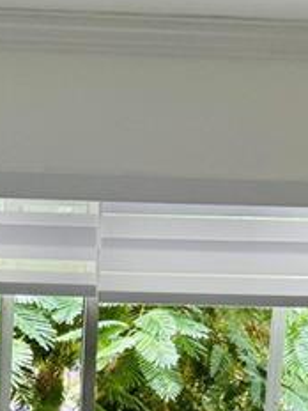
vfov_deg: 14.8
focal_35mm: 124
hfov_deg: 11.8
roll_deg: -0.8
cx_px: 5
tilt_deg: -9.7
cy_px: 613
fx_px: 1471
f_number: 1.78
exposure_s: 1/161
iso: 100
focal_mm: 6.76
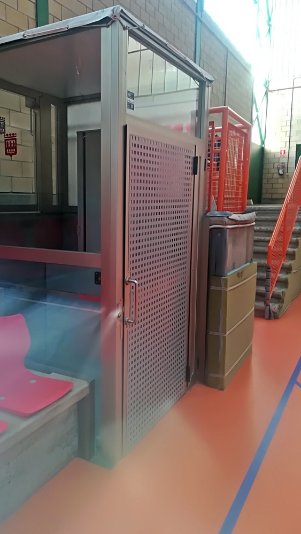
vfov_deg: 66.1
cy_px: 264
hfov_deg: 39.9
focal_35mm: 29
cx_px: 110
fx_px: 411
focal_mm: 3.83
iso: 80
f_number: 2.2
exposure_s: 1/33.3
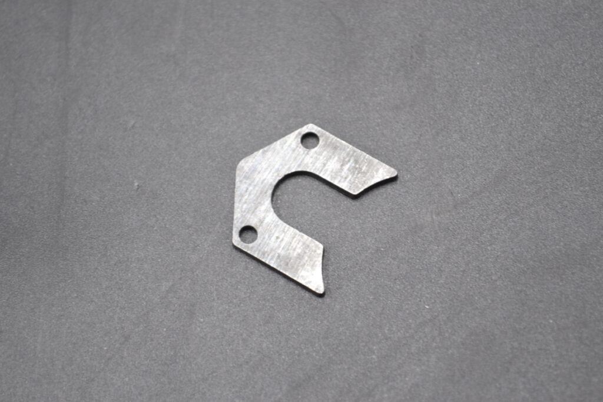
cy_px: 201
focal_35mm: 82
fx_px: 1382
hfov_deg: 24.6
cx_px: 302
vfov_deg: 16.6
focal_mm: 55
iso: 400
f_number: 5.6
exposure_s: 1/25
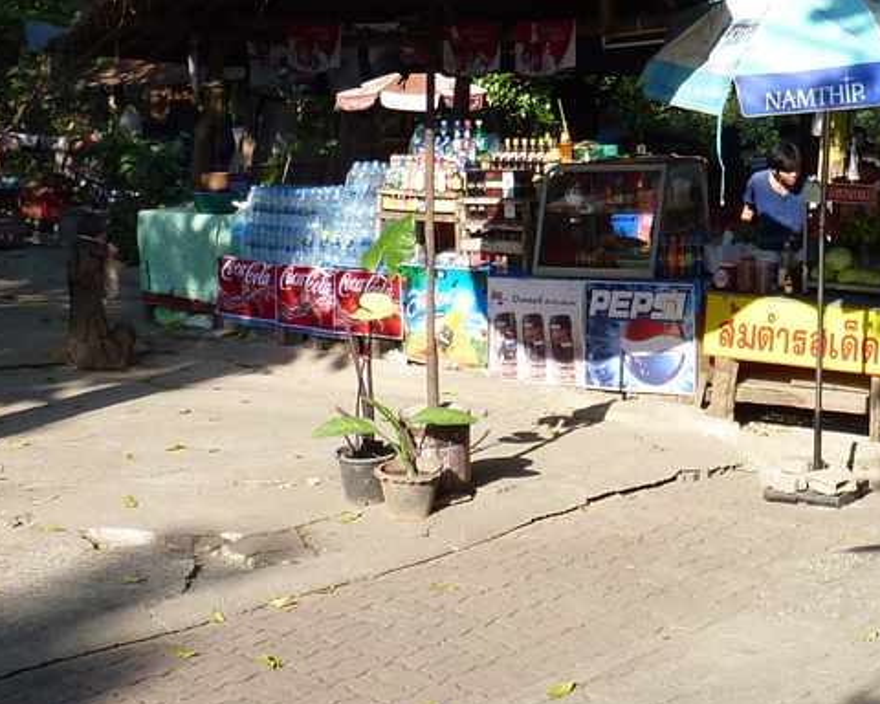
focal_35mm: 61
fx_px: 1589
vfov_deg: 24.2
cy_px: 59
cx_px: 1001
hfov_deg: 27.9
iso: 80
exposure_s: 1/250
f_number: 4
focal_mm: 4.1
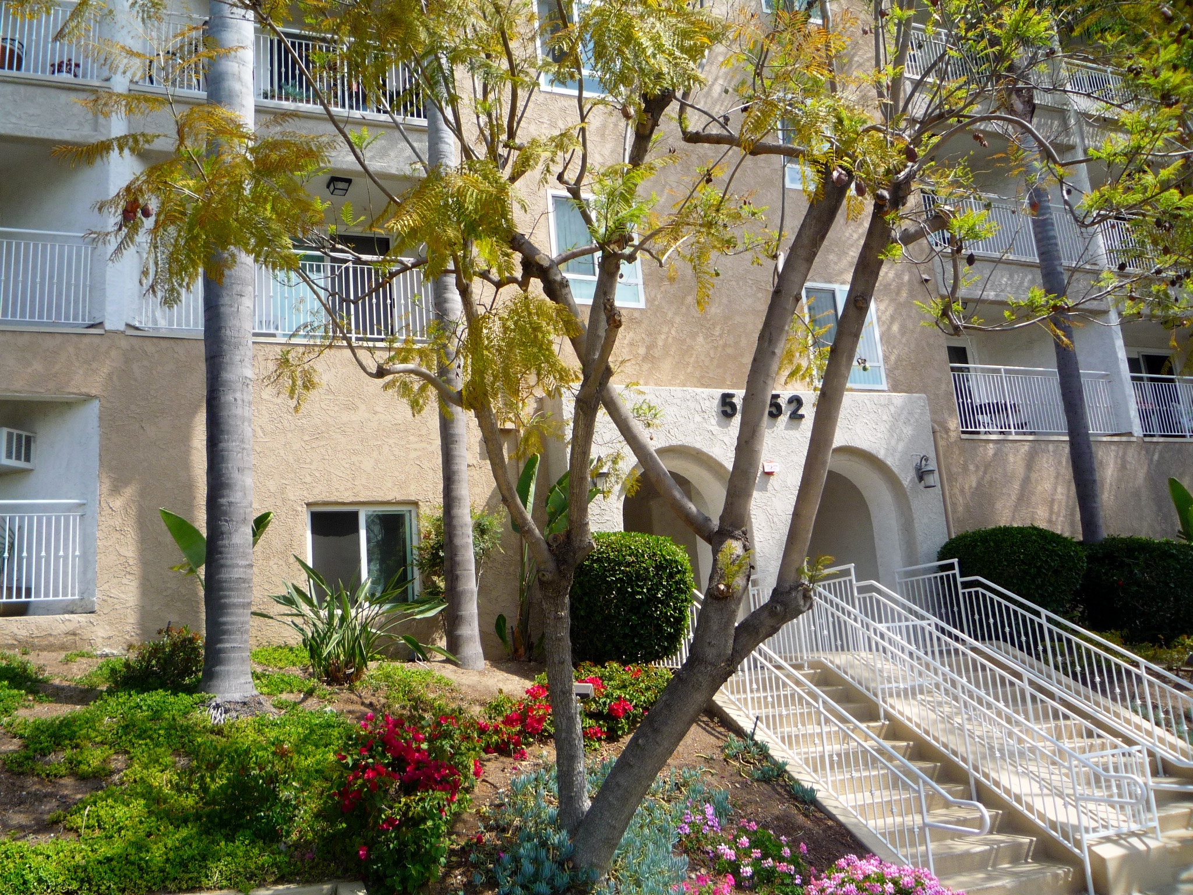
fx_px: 1034
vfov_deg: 46.8
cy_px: 448
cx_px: 596
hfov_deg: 60.0
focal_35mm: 30
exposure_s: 1/400
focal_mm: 5.2
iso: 100
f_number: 4
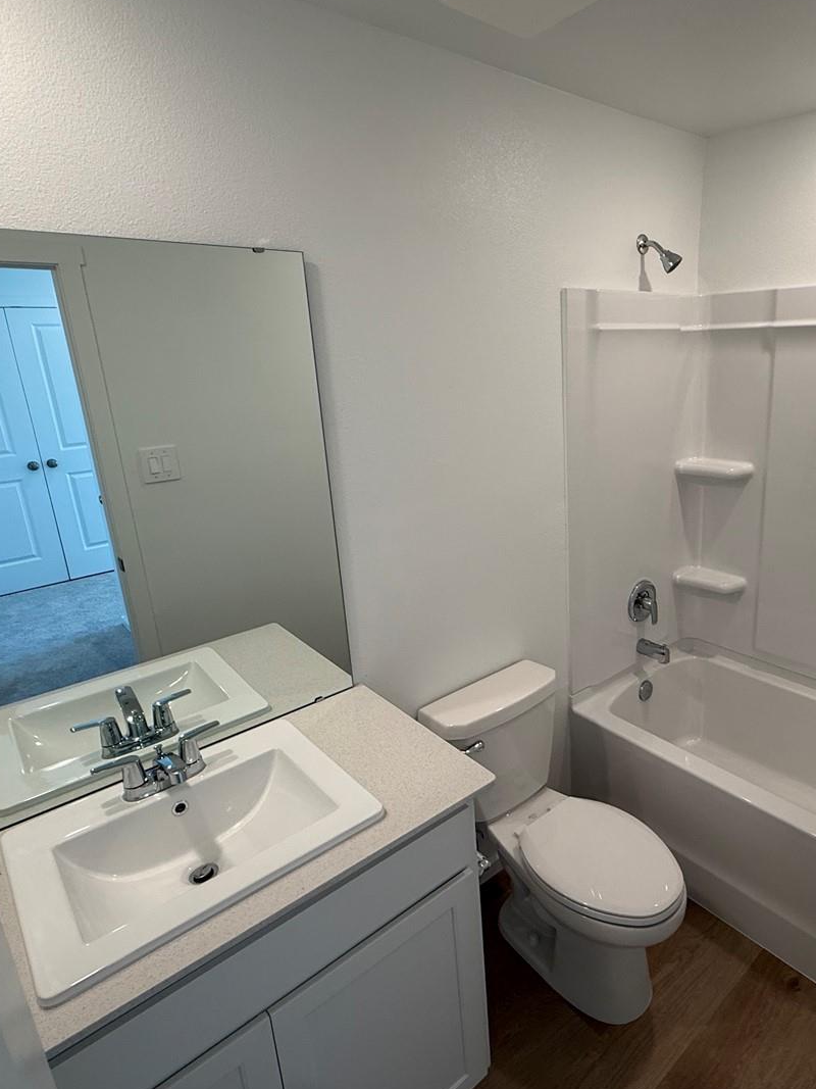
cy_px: 532
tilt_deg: -13.9
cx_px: 547
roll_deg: +2.0
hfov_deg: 61.8
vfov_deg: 79.0
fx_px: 660
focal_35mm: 21
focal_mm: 2.22
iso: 100
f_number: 2.2
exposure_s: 1/120
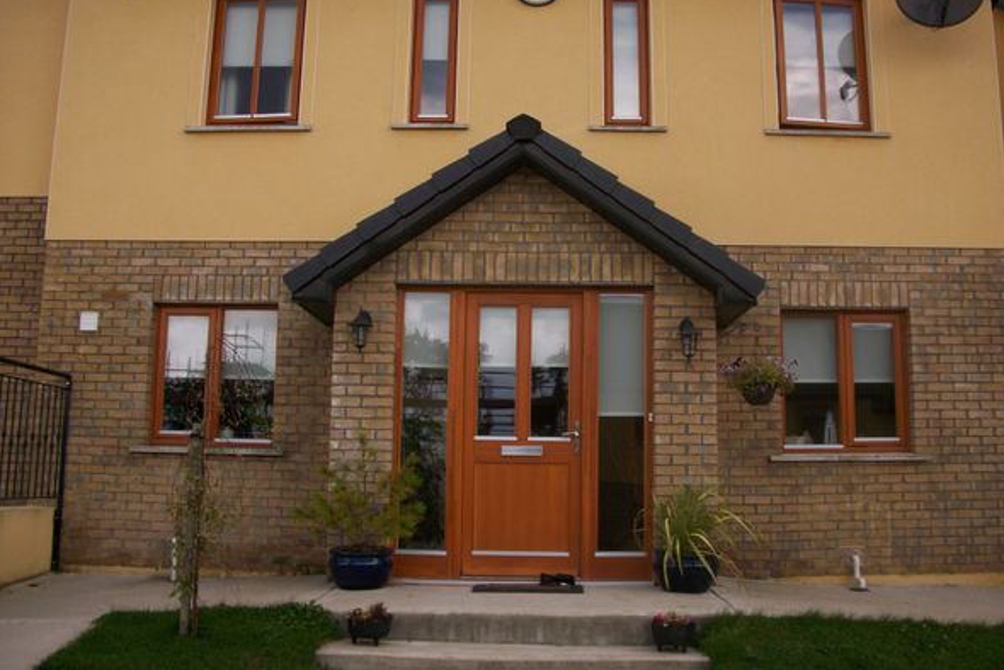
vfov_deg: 36.0
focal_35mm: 37
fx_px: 1032
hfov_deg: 51.9
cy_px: 332
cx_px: 507
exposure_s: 1/500
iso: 80
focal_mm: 6.3
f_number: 3.1
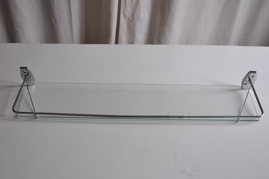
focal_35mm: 36
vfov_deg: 36.9
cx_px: 134
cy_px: 90
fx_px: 269
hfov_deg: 53.1
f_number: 5
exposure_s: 1/100
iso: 400
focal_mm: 24
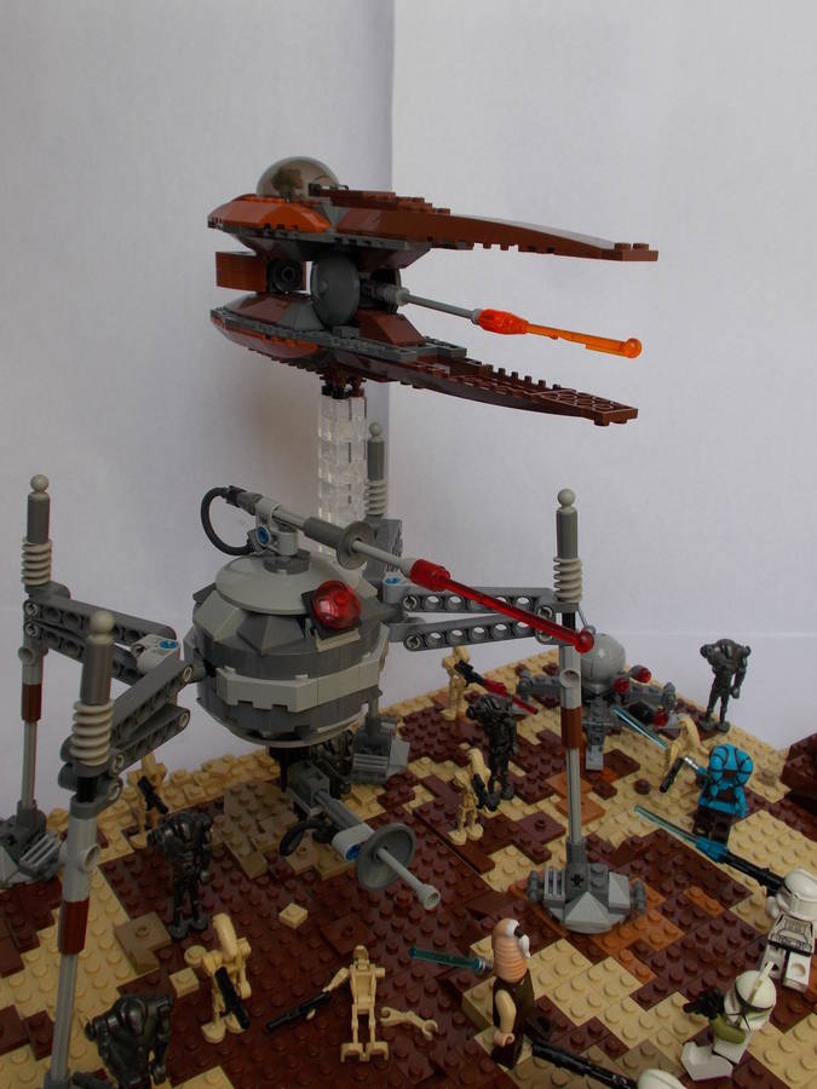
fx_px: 1070
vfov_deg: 54.0
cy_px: 544
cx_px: 408
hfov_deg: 41.8
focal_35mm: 34
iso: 80
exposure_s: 1/100
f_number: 3.6
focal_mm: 6
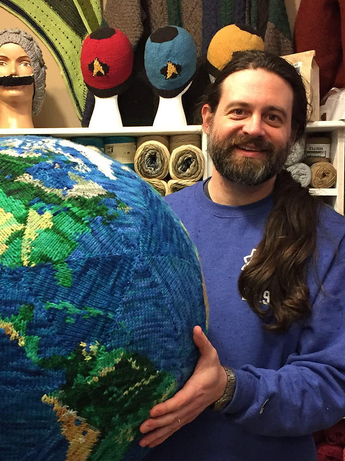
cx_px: 144
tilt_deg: -4.5
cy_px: 270
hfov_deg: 26.5
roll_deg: +0.8
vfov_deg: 34.9
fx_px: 731
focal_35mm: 55
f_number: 2.2
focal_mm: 4.15
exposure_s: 1/30
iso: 200
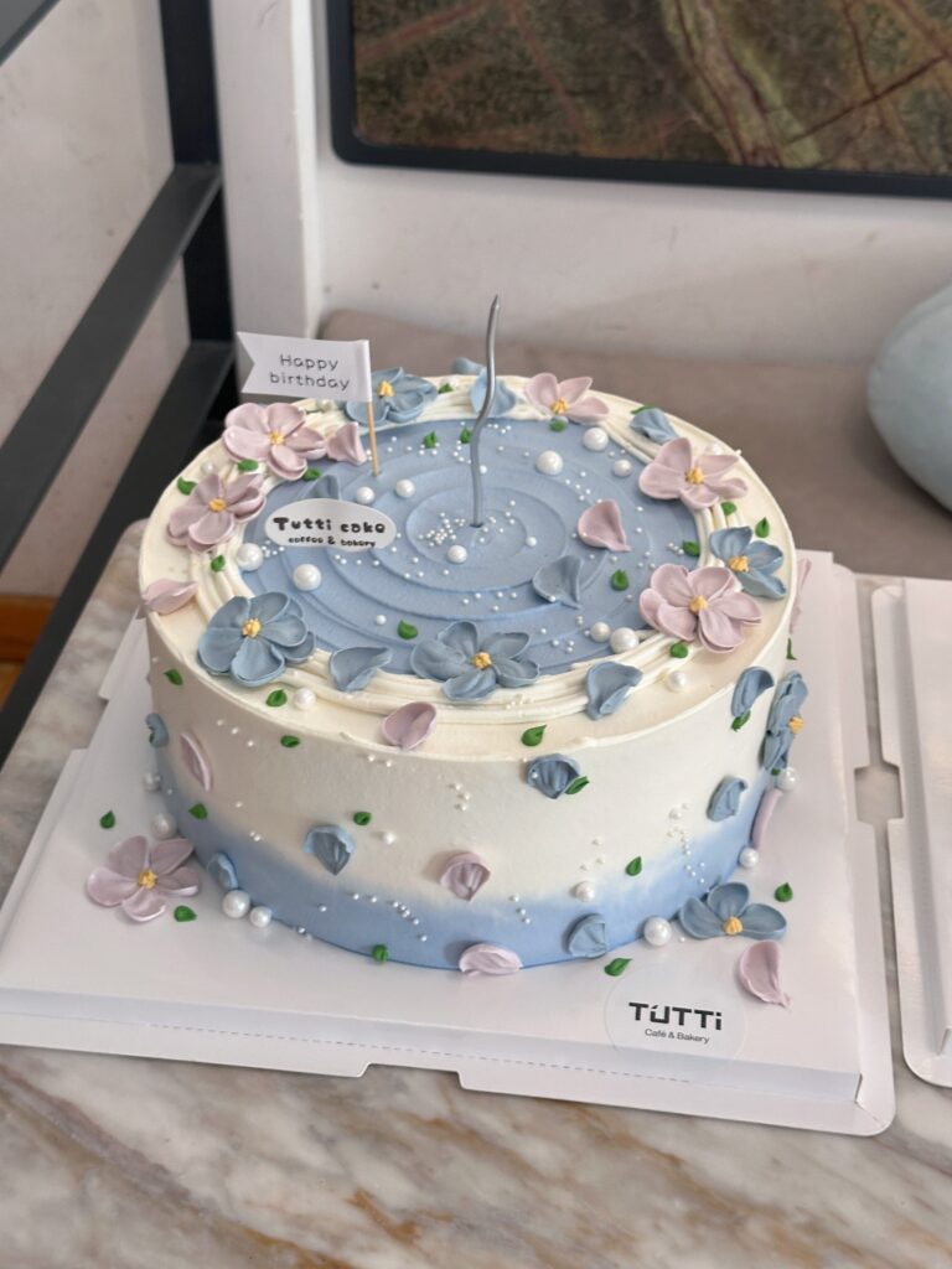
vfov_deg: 39.7
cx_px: 476
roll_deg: -1.9
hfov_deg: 30.3
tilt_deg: -37.8
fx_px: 1760
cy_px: 634
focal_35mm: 48
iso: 100
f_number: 1.78
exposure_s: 1/50
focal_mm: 6.86
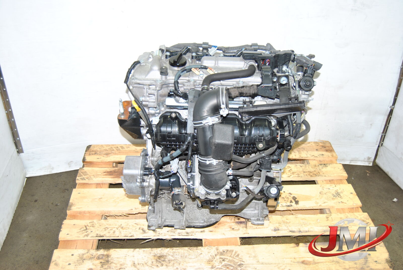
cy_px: 135
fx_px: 403
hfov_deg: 53.1
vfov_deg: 37.0
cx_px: 202
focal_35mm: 36
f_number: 3.8
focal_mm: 24
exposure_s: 1/60
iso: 100
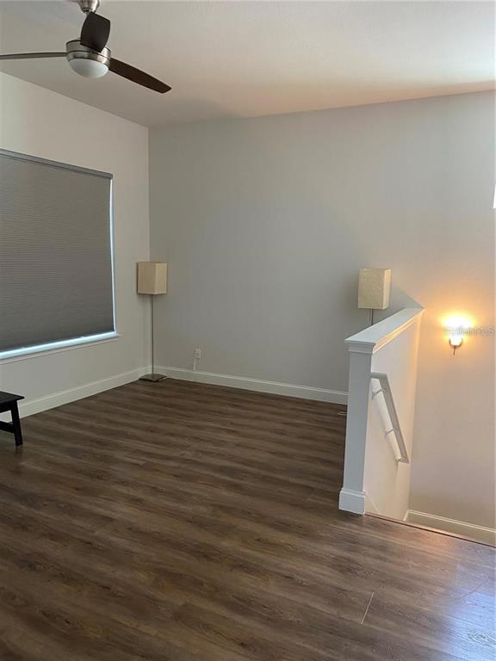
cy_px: 330
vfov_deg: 67.3
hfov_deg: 53.1
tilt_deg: -7.9
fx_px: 497
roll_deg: -1.9
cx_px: 248
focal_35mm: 26
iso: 160
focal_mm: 4.25
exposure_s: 1/60
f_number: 1.8
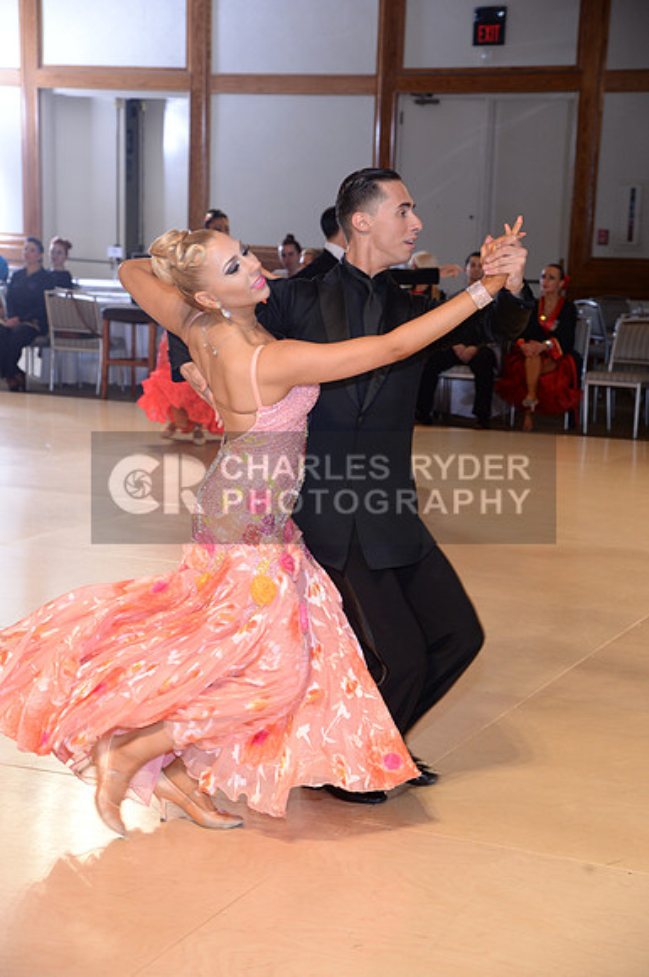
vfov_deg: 27.0
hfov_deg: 18.1
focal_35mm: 75
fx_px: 2034
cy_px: 488
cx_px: 324
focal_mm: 75
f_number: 5.6
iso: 1250
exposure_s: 1/250
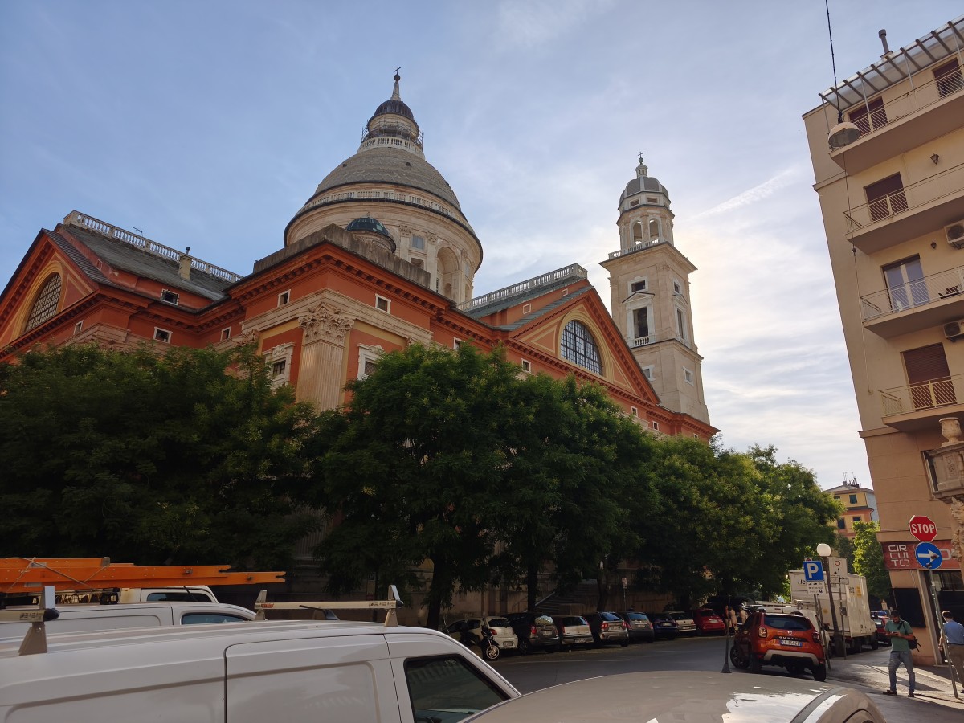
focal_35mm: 23
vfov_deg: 58.9
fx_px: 641
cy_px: 362
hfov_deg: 73.9
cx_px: 482
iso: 50
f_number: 1.7
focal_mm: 6.06
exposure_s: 1/324
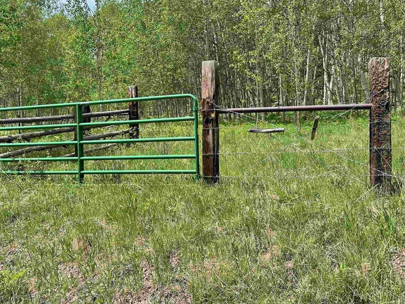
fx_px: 363
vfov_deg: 45.3
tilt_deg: +2.3
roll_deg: -0.7
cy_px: 131
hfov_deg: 58.1
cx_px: 174
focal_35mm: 31
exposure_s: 1/1949
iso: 80
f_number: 1.78
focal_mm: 6.86
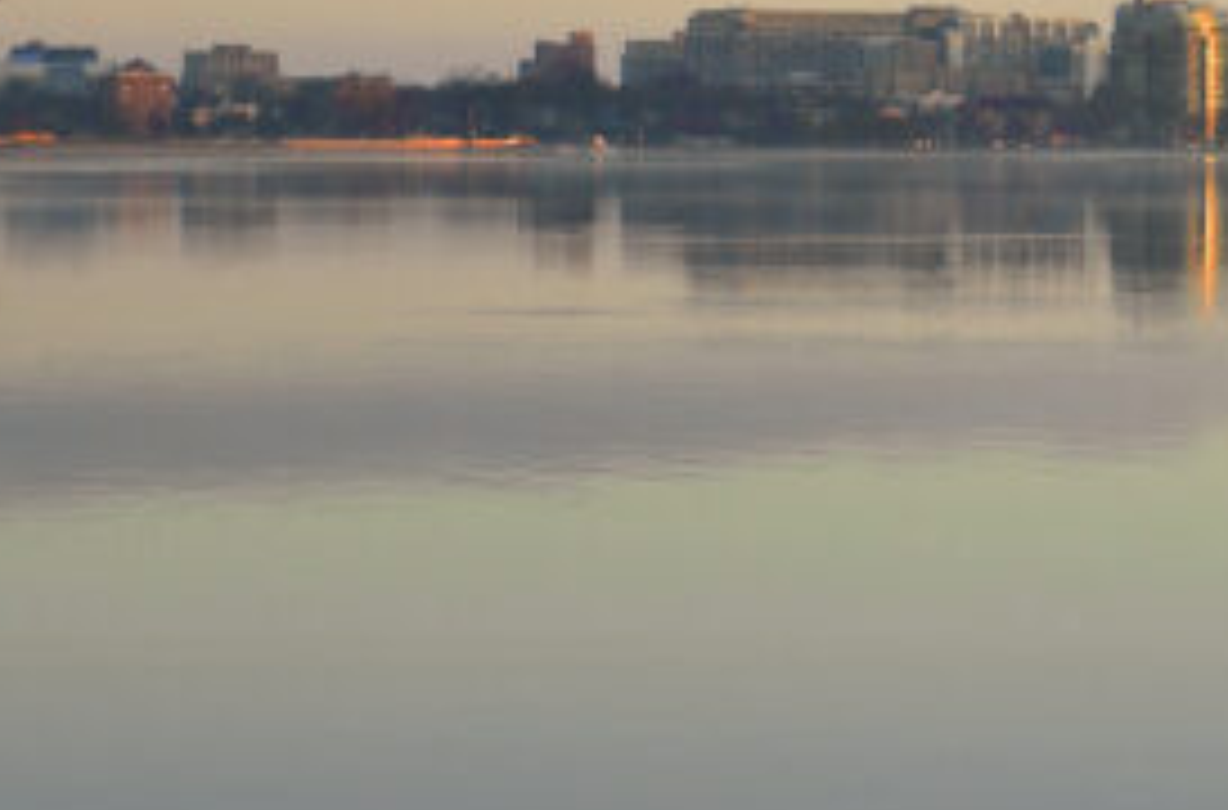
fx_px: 4789
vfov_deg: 9.6
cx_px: 1871
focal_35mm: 141
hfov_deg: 13.7
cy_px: 32
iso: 125
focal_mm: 25
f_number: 5
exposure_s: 1/100
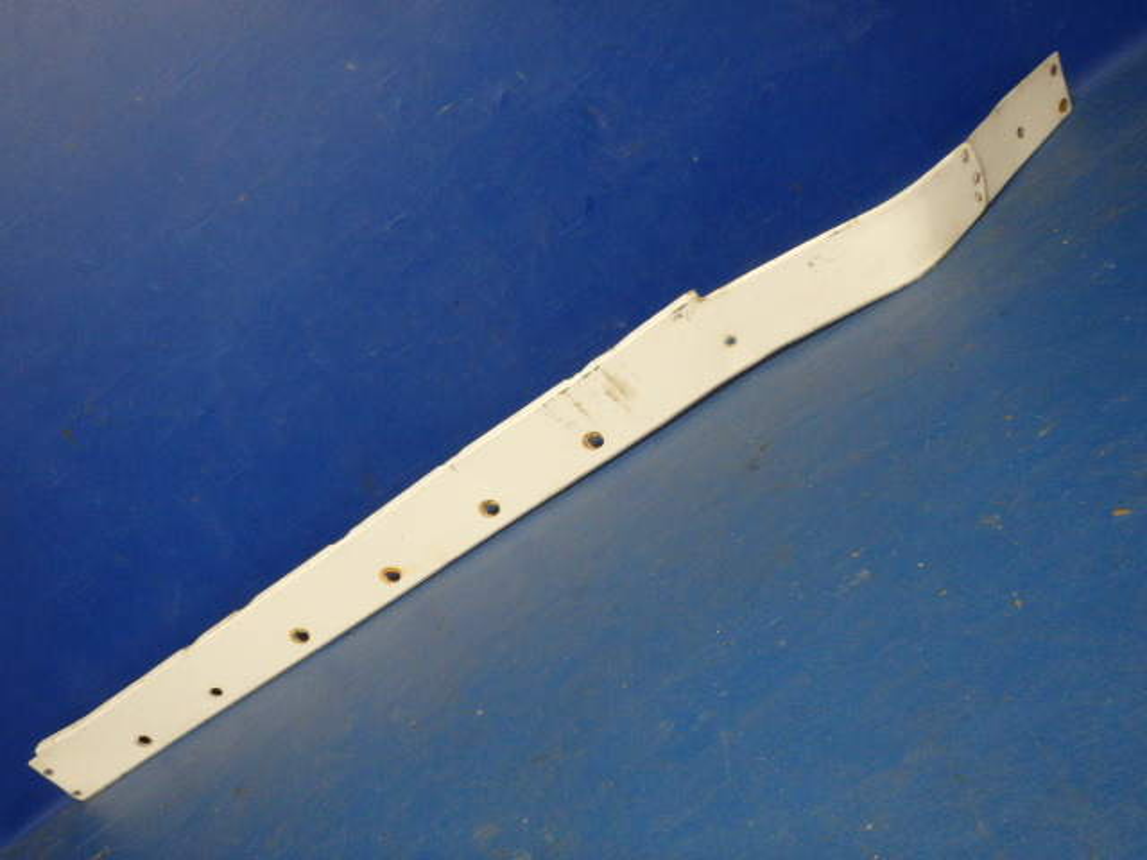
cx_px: 574
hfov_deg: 63.4
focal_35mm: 28
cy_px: 430
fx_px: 928
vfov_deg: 49.7
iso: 500
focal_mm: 5
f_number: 3.9
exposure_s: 1/30
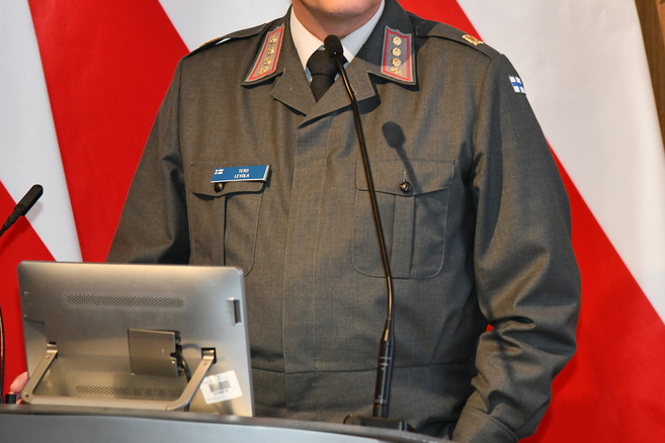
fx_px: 3399
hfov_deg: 11.2
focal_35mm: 184
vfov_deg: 7.5
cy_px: 113
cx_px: 382
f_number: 5
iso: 2800
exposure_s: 1/125
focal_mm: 112
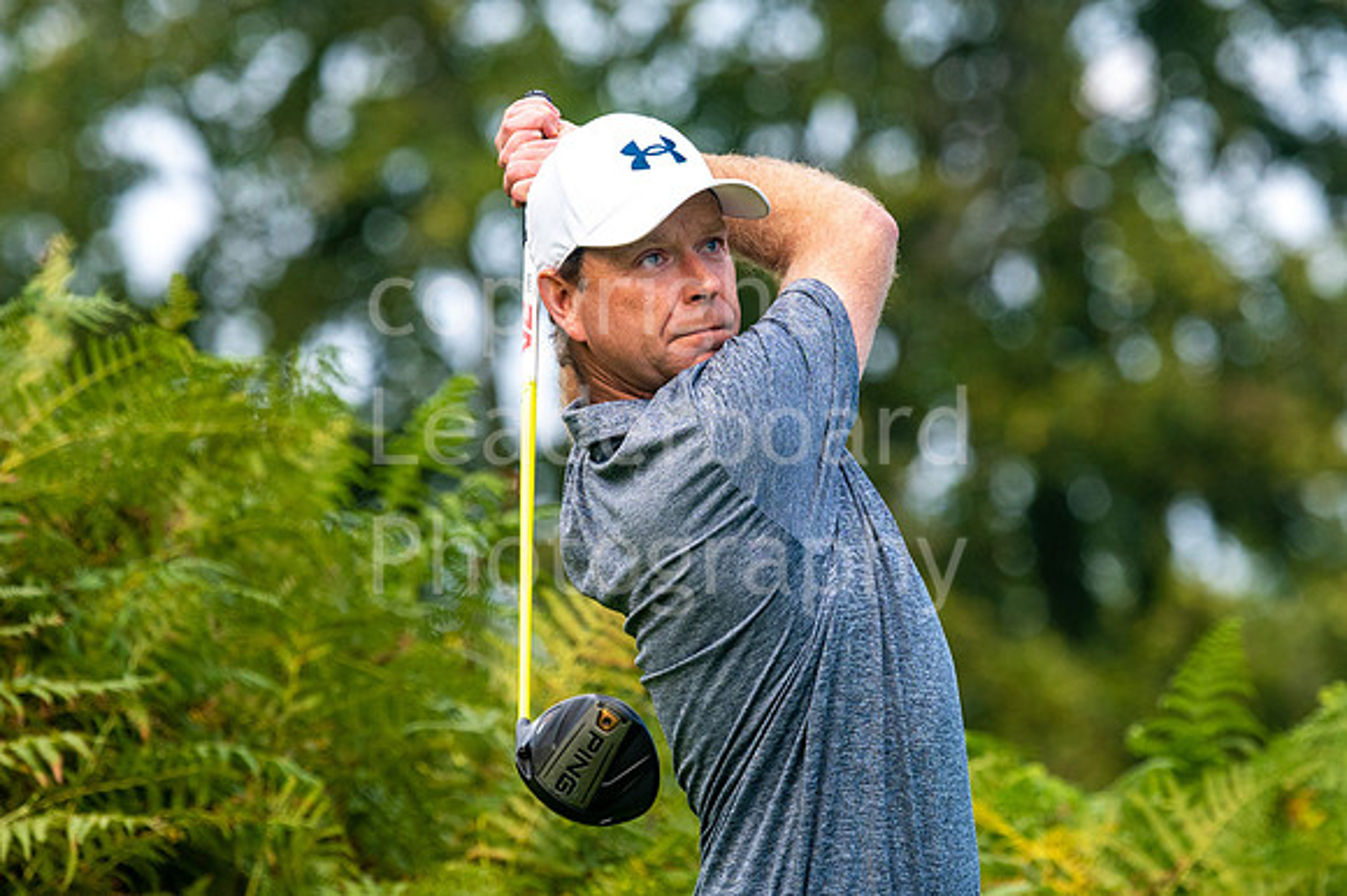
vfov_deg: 2.3
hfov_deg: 3.5
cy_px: 302
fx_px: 22299
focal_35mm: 596
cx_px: 791
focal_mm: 300
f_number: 5.6
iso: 200
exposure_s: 1/800
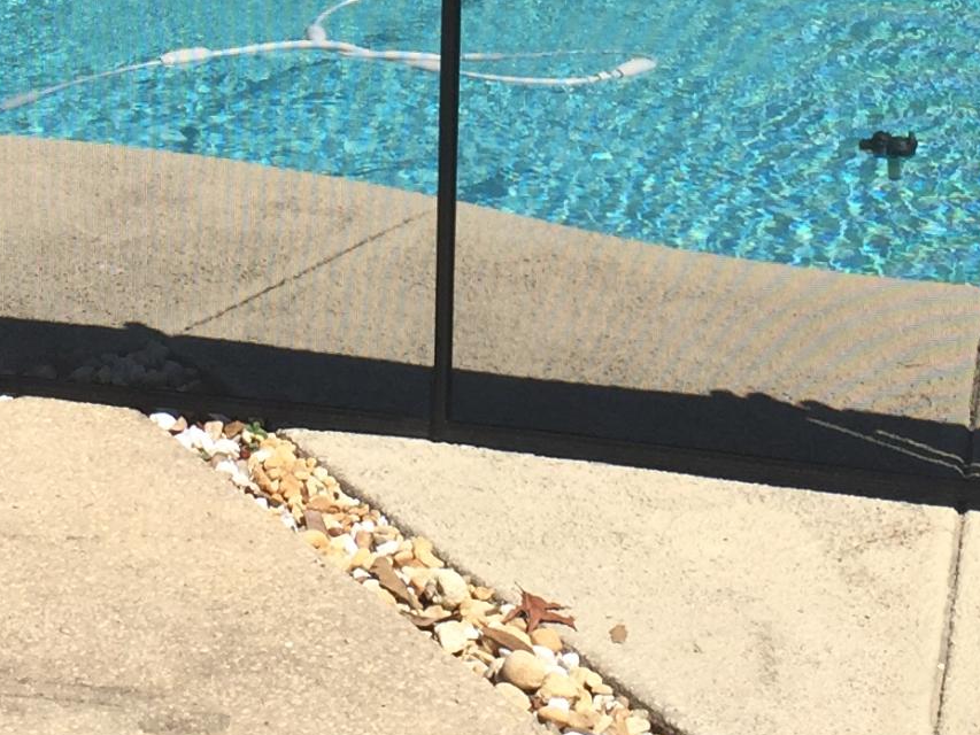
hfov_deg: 19.3
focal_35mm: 102
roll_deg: -3.1
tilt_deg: -14.2
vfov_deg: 14.2
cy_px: -52
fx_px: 2888
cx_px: 473
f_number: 2.2
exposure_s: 1/2639
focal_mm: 4.15
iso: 32
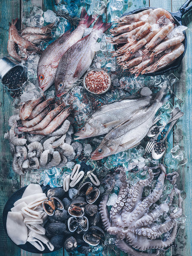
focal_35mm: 35
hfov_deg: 40.7
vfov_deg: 52.6
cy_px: 128
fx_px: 259
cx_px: 96
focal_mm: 45
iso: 200
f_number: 16
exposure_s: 1/125
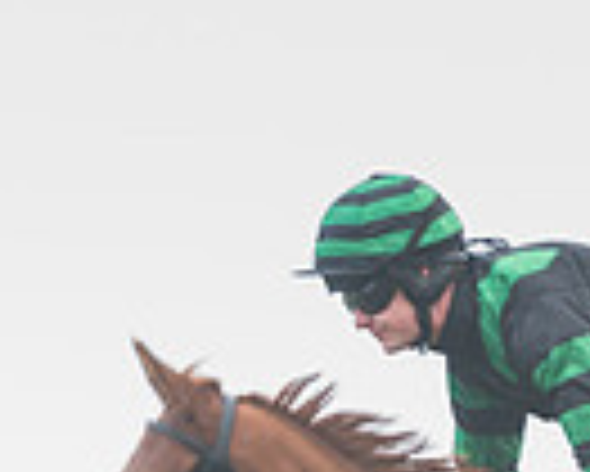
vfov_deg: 1.6
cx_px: 652
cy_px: 953
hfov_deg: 2.0
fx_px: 16496
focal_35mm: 944
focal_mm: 195
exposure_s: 1/80
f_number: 4
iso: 400
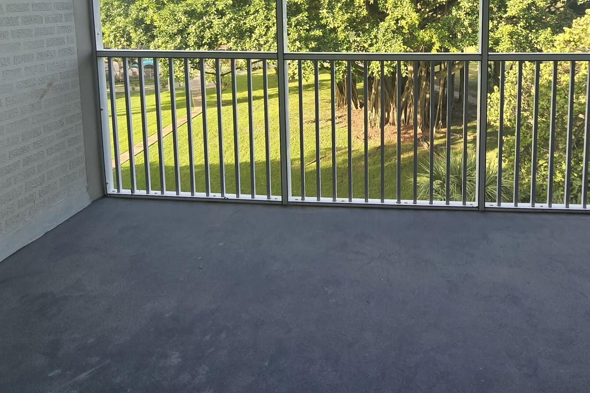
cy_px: 57
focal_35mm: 25
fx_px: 410
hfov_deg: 70.4
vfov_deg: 47.3
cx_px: 366
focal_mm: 2.2
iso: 50
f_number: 2.2
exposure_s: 1/303
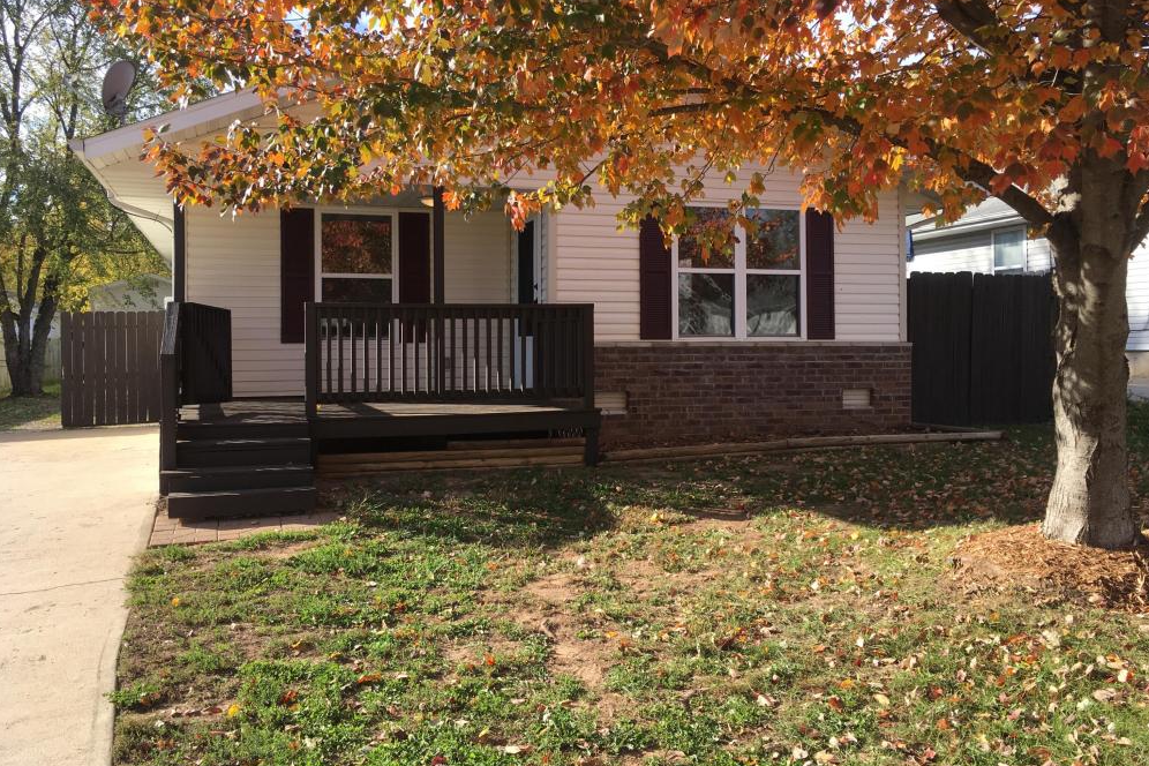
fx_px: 989
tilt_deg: +0.8
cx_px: 565
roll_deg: +0.7
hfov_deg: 60.3
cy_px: 332
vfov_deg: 42.2
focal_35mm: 31
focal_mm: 4.15
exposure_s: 1/651
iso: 25
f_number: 2.2
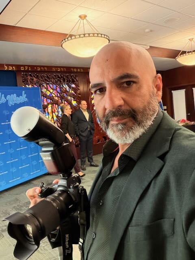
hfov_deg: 46.8
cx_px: 98
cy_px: 130
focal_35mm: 30
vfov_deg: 60.0
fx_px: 225
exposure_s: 1/40
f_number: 1.9
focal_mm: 2.71
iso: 320
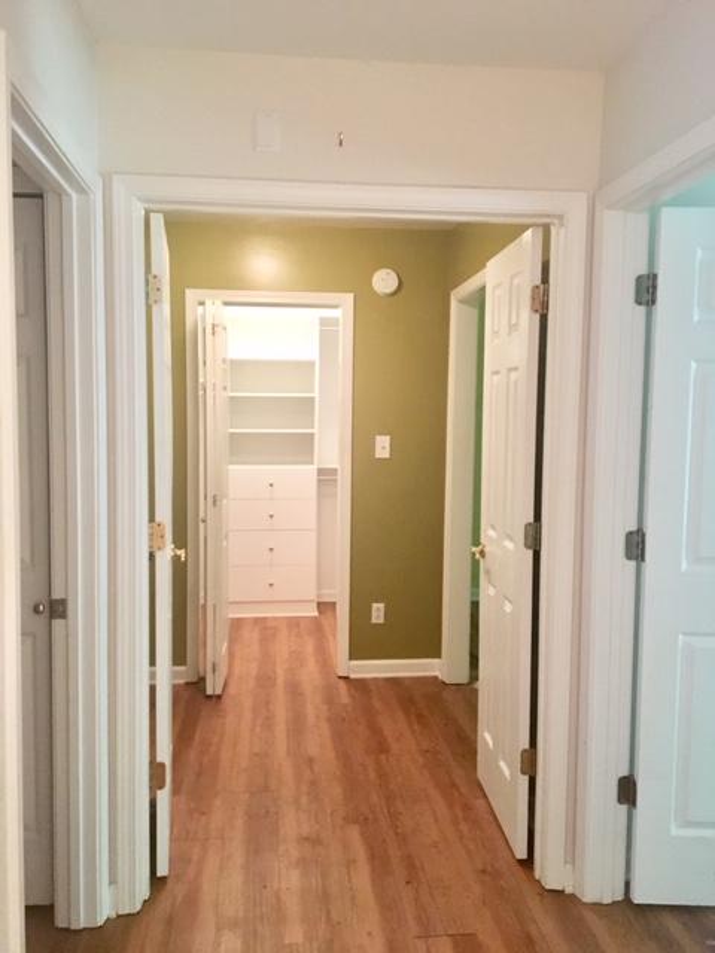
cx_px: 358
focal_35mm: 29
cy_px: 476
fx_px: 799
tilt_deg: -4.1
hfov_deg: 48.2
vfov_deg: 61.7
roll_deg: -1.4
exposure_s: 1/15
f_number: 2.2
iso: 200
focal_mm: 4.15
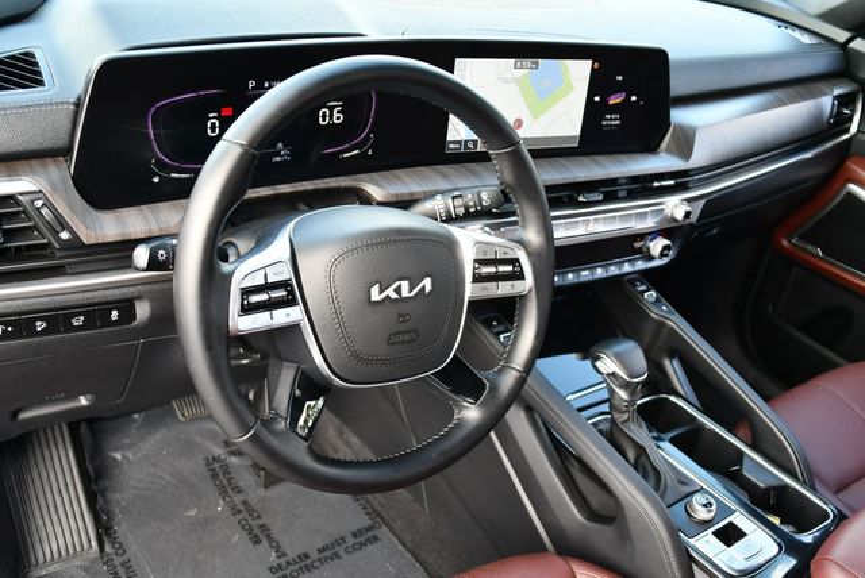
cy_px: 289
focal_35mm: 36
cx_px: 432
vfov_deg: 36.9
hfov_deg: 53.1
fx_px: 866
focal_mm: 18
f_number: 3.5
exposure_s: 1/250
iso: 640
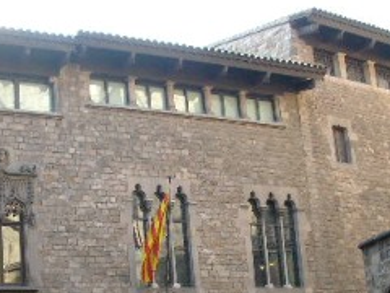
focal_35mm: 70
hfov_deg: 27.6
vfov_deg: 20.6
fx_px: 789
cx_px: 130
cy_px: 260
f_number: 3
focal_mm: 5.8
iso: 50
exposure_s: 1/88.6
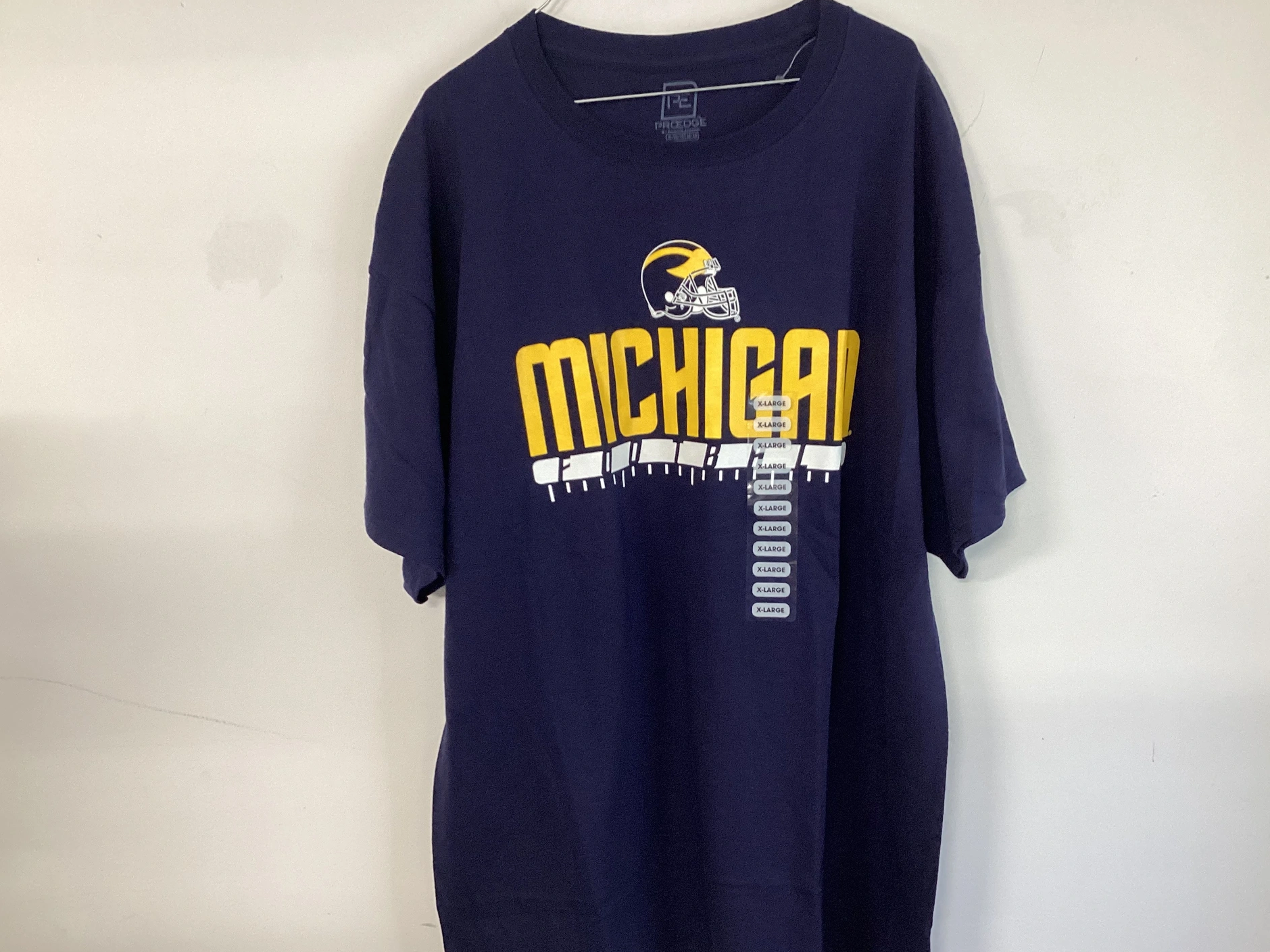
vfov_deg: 42.9
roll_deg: +1.1
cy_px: 499
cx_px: 654
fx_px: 1211
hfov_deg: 55.3
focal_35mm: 33
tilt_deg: -14.0
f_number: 2.4
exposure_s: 1/60
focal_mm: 3.3
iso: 160
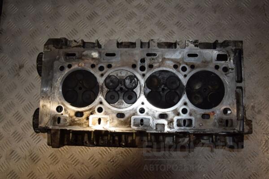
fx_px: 235
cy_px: 90
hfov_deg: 59.5
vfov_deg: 41.7
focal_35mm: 32
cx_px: 134
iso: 800
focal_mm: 21
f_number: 18
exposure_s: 1/200
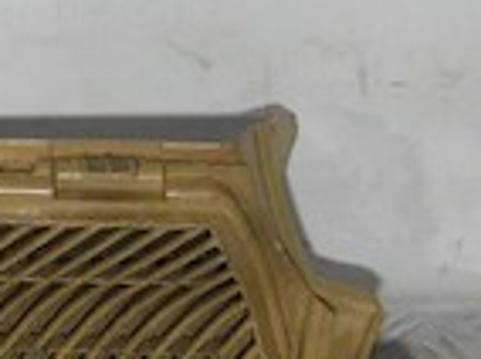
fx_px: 2566
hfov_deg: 9.9
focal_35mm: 185
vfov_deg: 8.0
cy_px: 295
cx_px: -511
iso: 125
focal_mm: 6.72
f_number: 3.1
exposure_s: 1/30
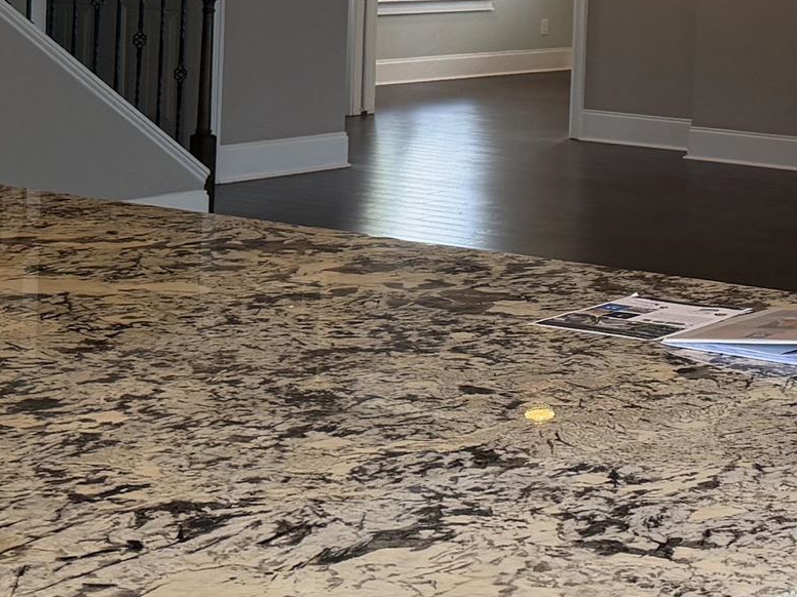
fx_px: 2187
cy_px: -27
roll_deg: -1.5
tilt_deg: -1.4
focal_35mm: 95
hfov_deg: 19.8
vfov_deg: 15.2
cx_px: 867
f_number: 1.78
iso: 200
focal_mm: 6.76
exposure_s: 1/121
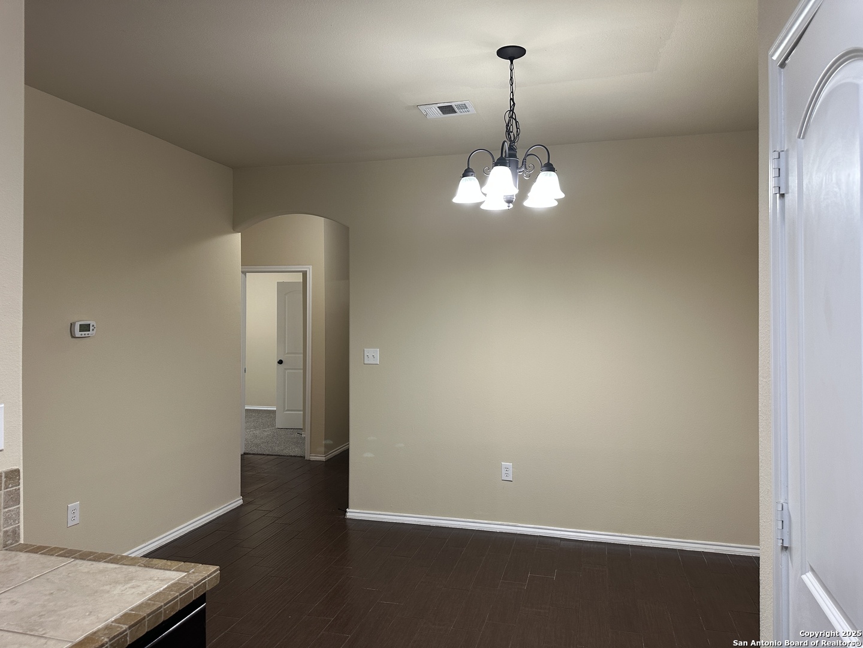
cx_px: 432
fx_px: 598
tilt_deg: +0.7
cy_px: 324
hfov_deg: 71.6
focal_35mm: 24
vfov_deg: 56.8
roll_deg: -0.3
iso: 160
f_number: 1.78
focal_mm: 6.86
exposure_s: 1/60
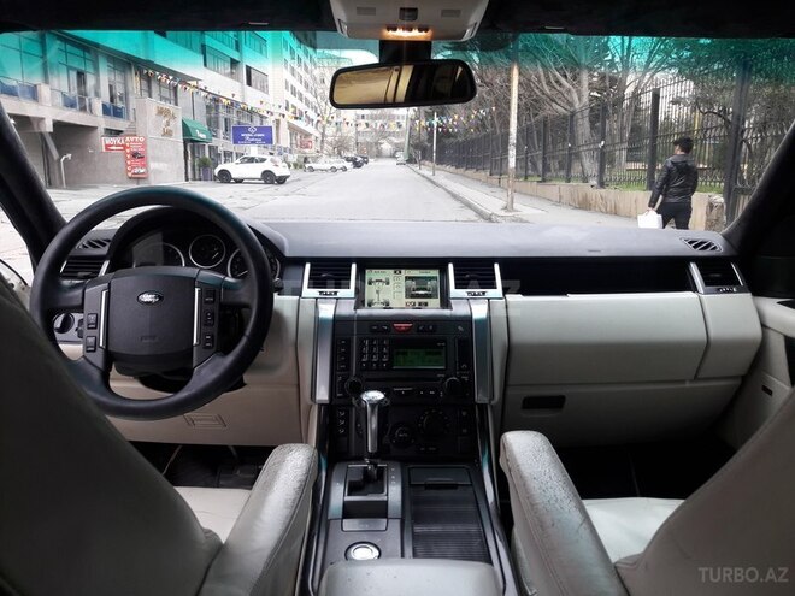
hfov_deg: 63.4
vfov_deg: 49.7
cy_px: 298
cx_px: 398
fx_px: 643
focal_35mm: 28
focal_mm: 3.7
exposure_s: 1/50
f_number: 1.9
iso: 64
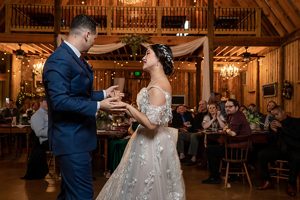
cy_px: 100
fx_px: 316
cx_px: 150
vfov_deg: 35.1
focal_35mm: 38
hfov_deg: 50.8
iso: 2000
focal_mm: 36
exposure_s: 1/100
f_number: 4
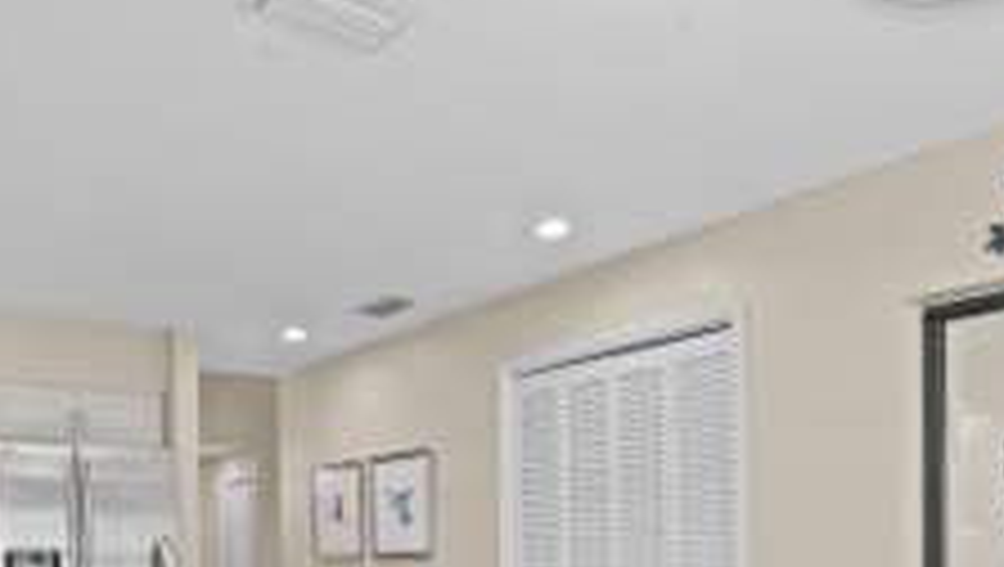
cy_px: 572
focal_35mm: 36
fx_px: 959
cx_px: 414
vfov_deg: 30.5
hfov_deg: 54.9
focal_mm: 16
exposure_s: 1/5
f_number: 11
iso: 640
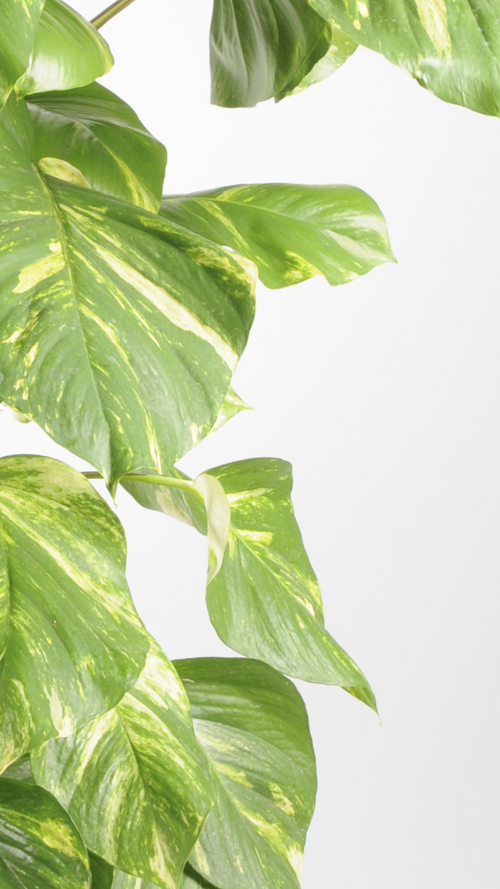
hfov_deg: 11.5
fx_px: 2426
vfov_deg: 20.7
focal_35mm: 103
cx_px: -85
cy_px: 431
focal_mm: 22
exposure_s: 1/125
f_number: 13
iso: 250
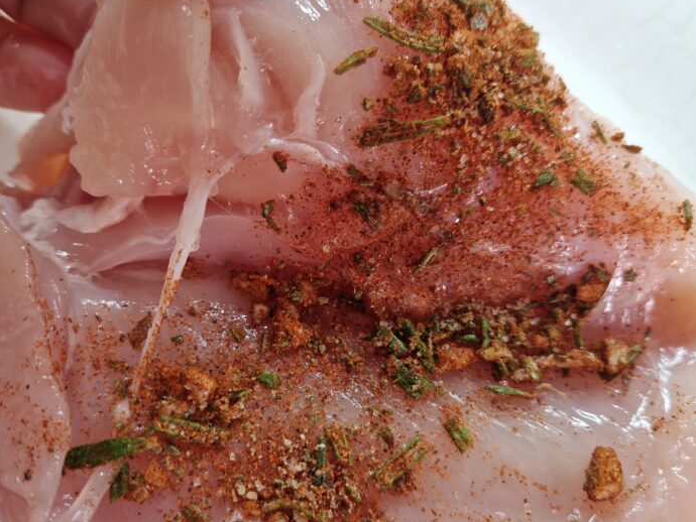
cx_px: 322
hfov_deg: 56.7
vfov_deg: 43.9
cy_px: 322
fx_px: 644
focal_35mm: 32
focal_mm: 5.4
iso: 50
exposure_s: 1/100
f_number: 1.8
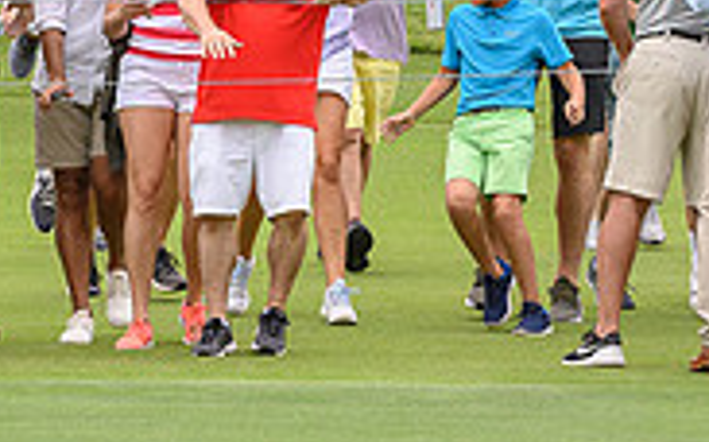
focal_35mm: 700
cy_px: -33
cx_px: 275
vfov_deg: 1.9
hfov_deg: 3.0
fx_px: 13513
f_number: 3.5
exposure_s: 1/500
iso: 160
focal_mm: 200
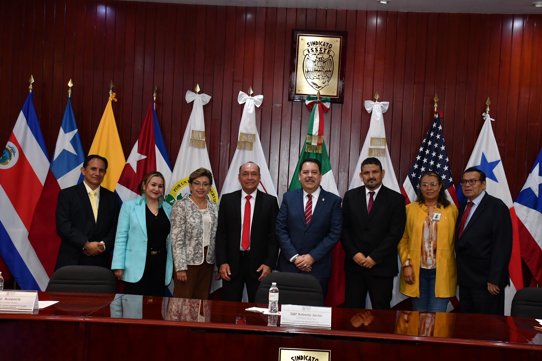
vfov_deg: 25.5
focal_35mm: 53
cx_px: 280
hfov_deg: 37.5
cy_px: 178
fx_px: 798
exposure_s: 1/160
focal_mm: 34
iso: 1250
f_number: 5.6
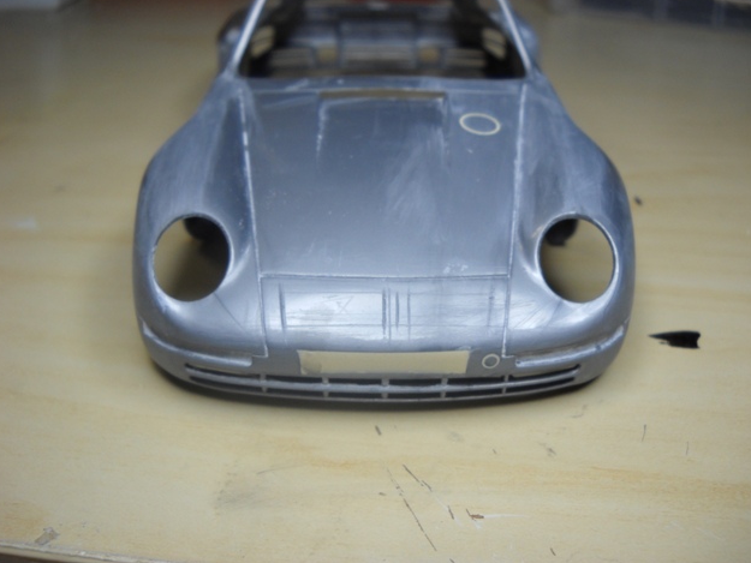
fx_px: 911
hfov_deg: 44.8
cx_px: 370
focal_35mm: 42
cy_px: 280
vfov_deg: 34.4
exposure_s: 1/60
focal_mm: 6.72
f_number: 3.1
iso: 104
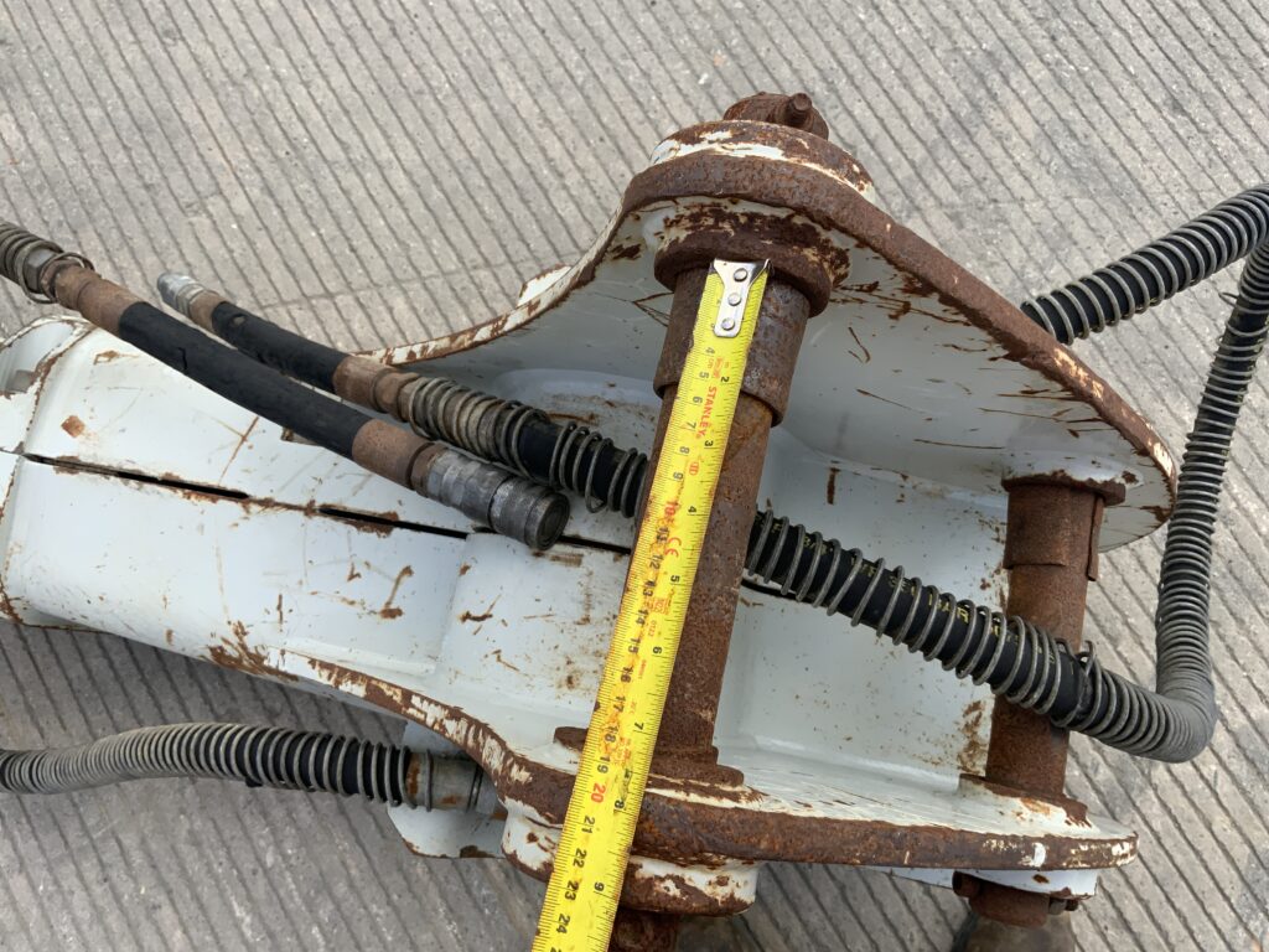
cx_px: 634
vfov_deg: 48.2
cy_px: 476
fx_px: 1063
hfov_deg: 61.7
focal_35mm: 29
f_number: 1.8
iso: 16
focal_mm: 3
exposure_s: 1/709
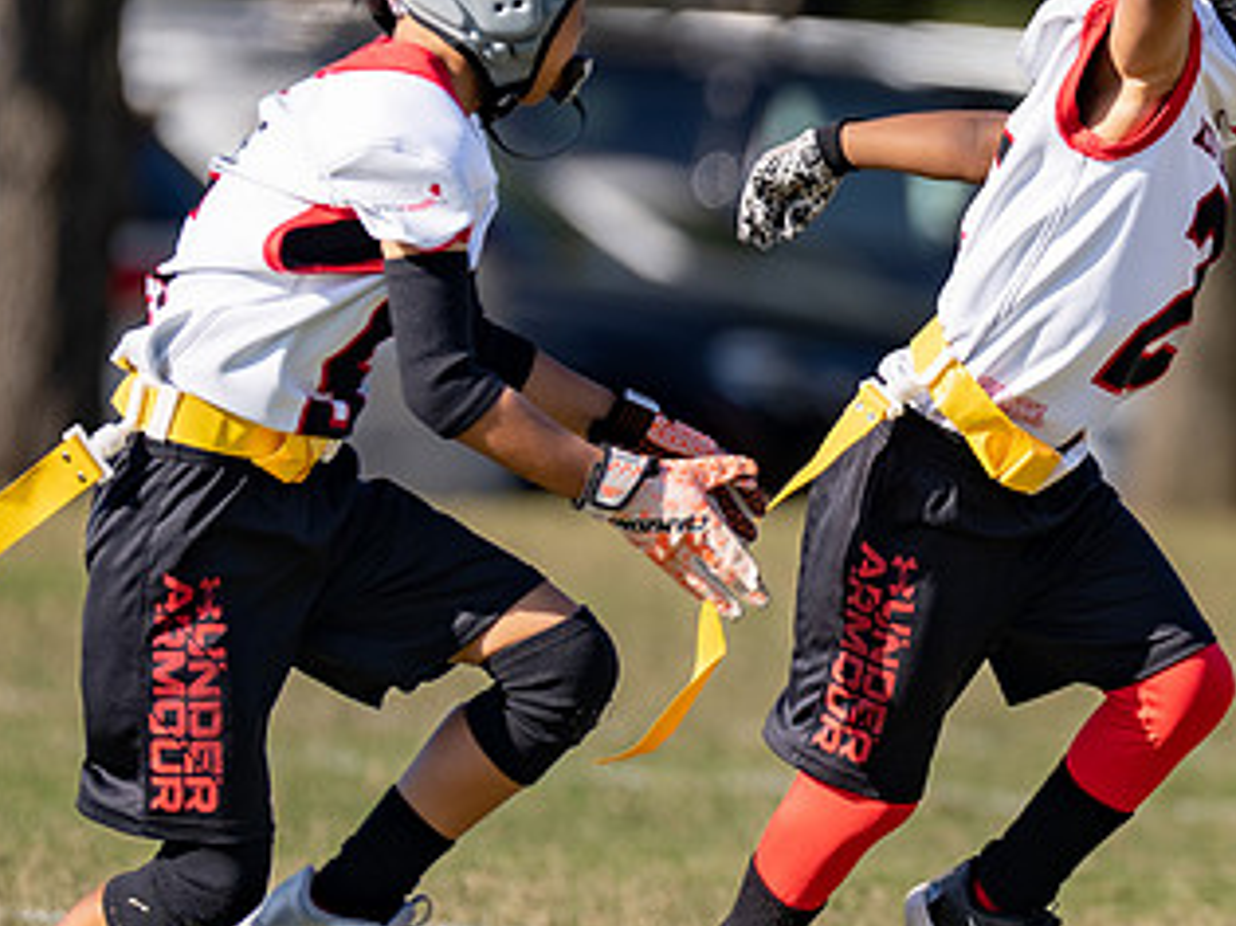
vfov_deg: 2.2
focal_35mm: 675
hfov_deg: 2.9
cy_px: 444
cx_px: 1716
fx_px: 24092
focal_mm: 200
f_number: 2.8
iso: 100
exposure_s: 1/1600
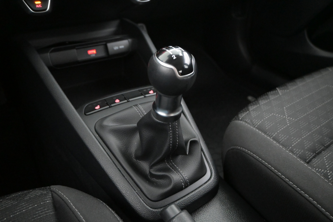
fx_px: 271
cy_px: 111
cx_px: 166
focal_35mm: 29
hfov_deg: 63.2
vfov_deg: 44.6
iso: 7200
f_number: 3.8
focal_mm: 19.5
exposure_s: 1/30
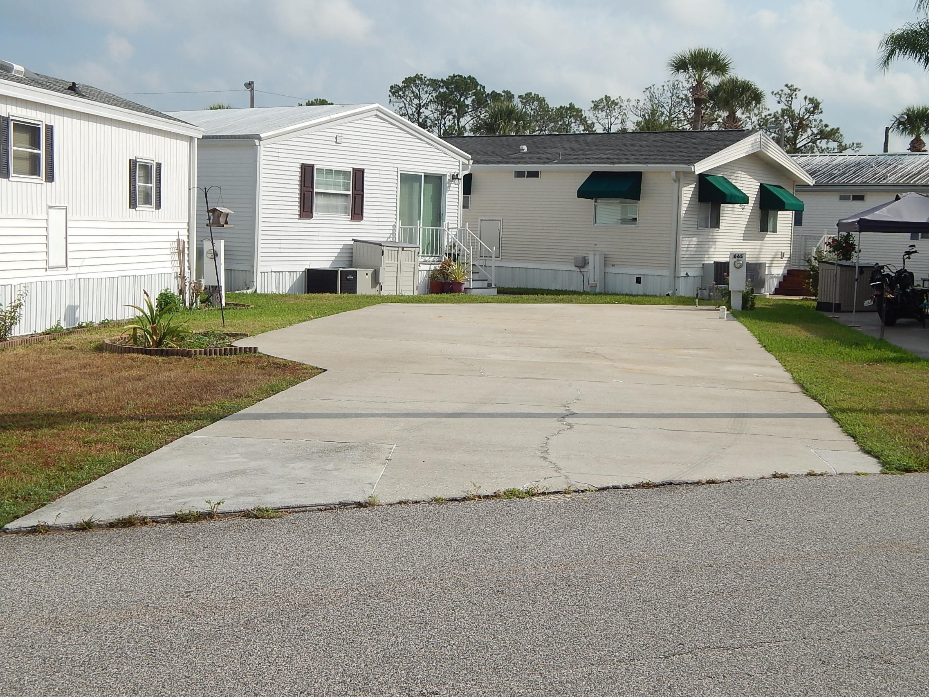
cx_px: 464
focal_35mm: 49
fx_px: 1315
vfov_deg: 29.7
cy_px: 348
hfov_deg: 38.9
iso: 125
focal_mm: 8.6
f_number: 7.4
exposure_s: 1/500
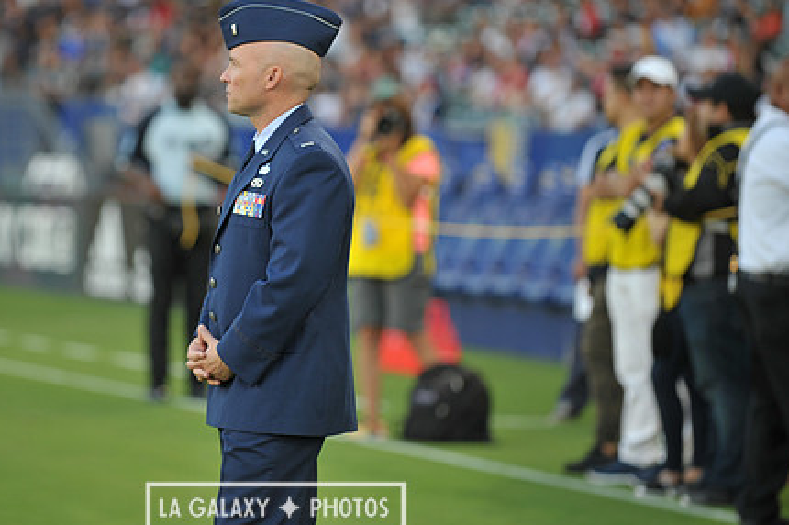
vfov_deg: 5.8
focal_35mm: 236
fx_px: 5168
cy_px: 231
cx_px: 275
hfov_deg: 8.7
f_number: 2.8
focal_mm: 175
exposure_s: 1/400
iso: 400
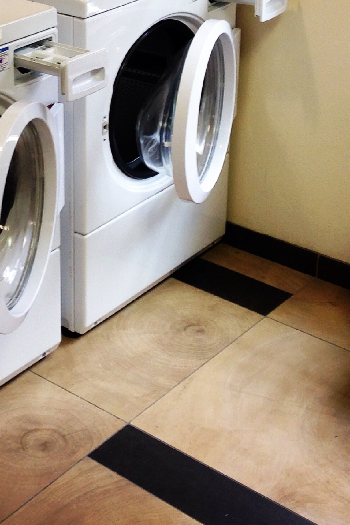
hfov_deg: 17.5
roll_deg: -1.6
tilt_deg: -17.9
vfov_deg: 25.8
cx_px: 48
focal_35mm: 77
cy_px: 94
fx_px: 1123
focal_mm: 4.12
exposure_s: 1/20
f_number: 2.4
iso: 50
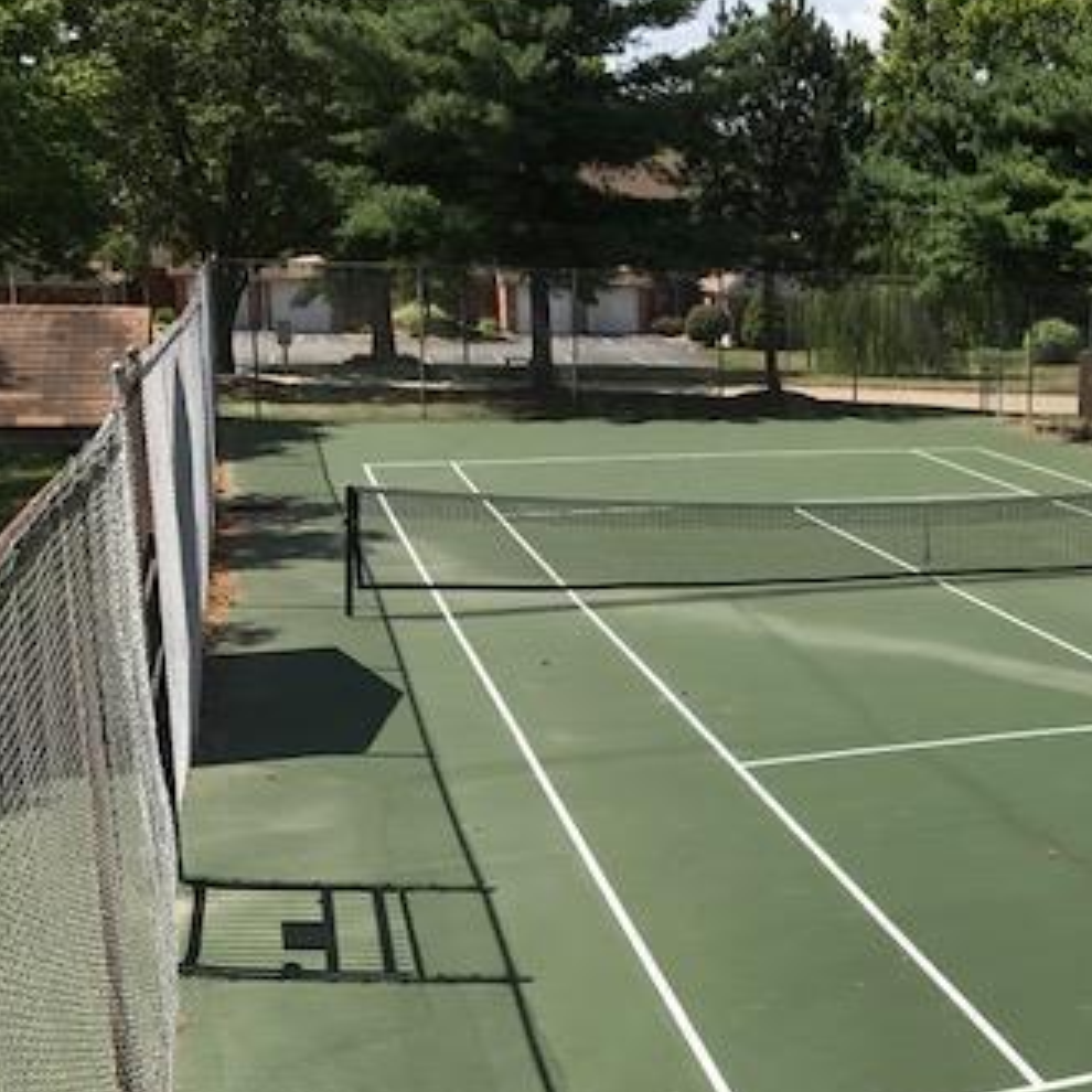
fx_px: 1713
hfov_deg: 33.2
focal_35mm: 48
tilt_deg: -10.8
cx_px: 1023
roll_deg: -1.7
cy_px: 586
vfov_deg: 35.3
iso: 20
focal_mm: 3.99
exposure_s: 1/2283
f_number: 1.8
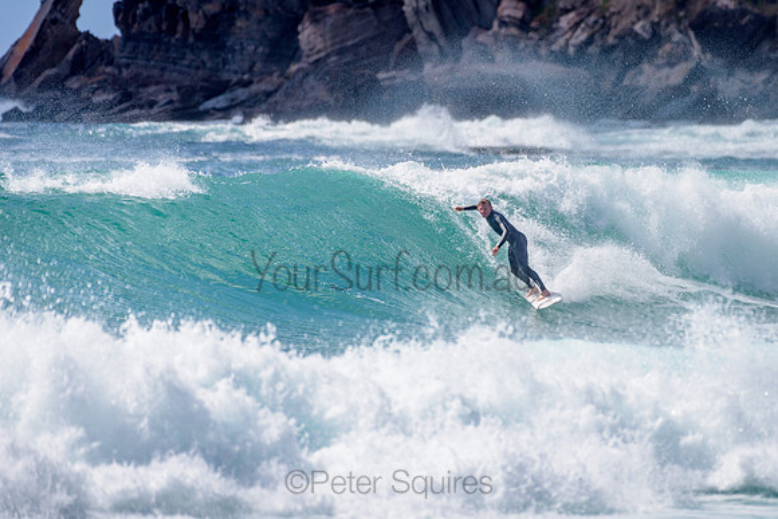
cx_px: 476
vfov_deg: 2.2
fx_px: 13252
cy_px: 221
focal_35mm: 613
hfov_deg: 3.4
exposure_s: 1/2000
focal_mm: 500
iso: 90
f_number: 5.6
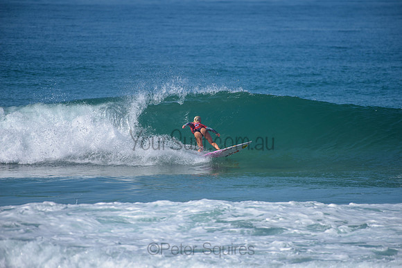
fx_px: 5584
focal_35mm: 500
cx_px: 201
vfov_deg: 2.8
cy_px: 134
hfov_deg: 4.1
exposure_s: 1/2000
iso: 140
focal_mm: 500
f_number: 5.6
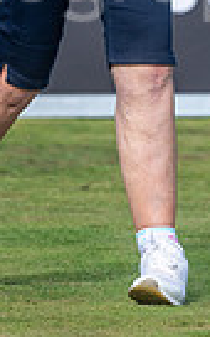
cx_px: 84
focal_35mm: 1011
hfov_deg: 1.3
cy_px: -131
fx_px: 9258
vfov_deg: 2.1
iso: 500
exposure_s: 1/1600
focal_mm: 300
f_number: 5
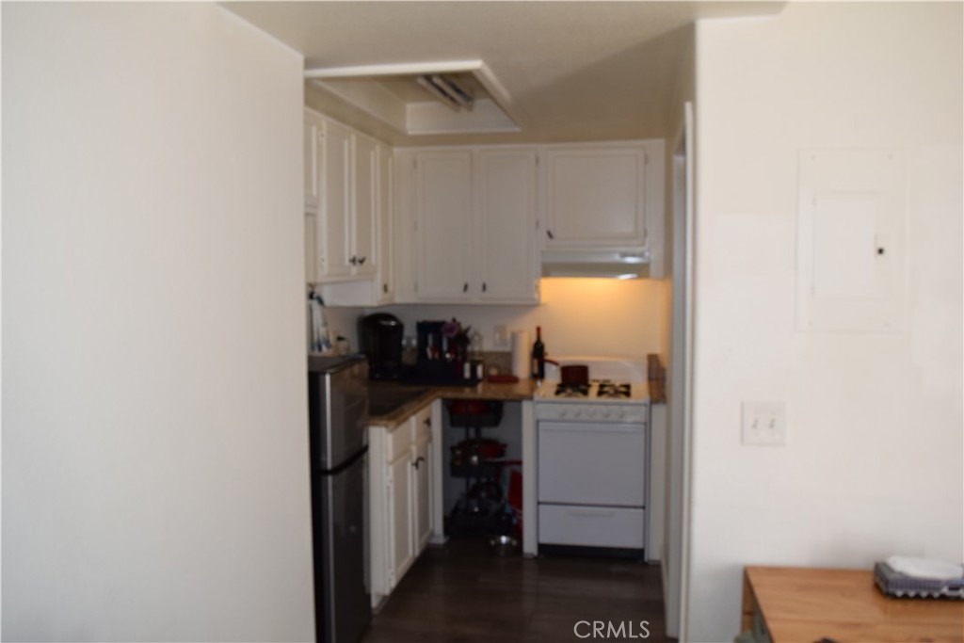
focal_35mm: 27
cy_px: 322
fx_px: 723
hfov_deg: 67.4
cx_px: 482
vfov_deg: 47.9
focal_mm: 18
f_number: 5.6
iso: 500
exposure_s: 1/125
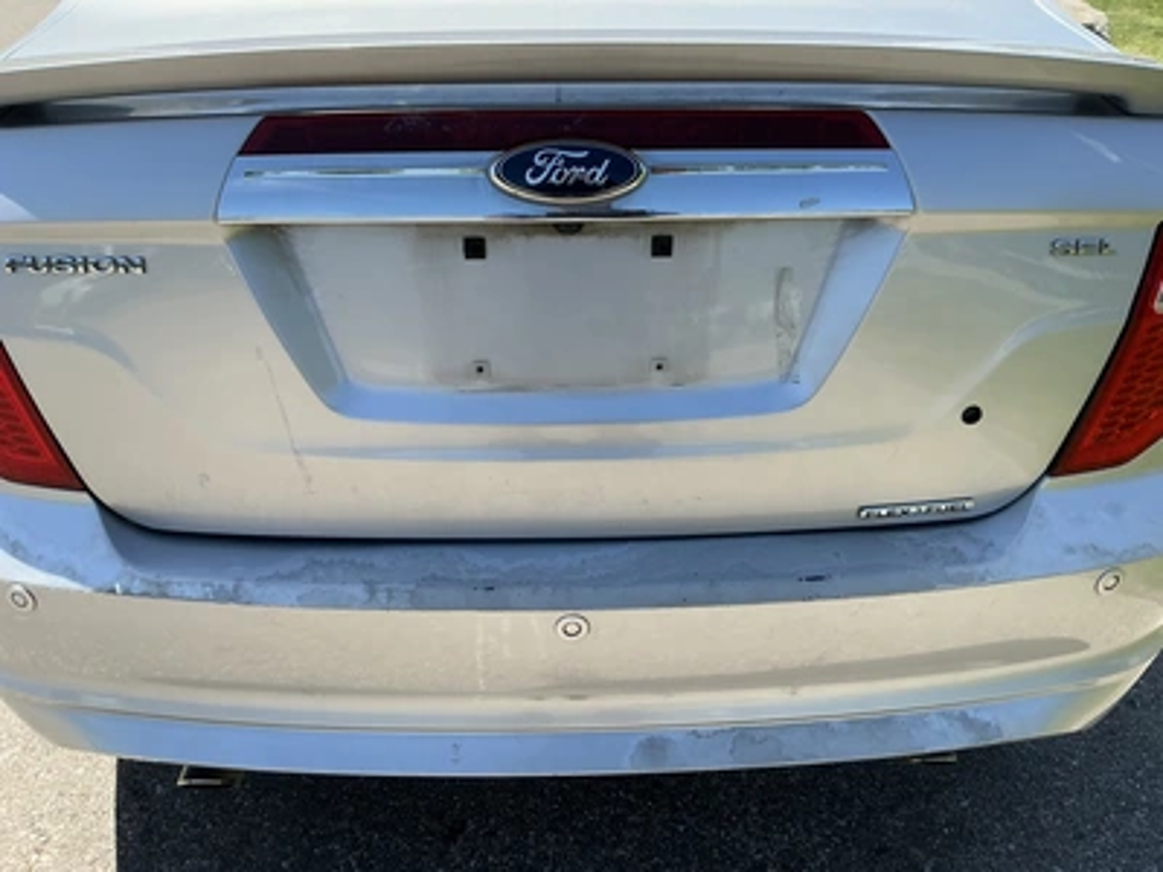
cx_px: 582
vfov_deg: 49.7
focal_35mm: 28
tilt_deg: -30.4
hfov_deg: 63.4
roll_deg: +1.2
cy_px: 436
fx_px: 941
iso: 25
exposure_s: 1/1015
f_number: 1.8
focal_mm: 3
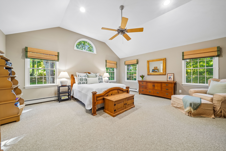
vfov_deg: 90.0
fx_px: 75
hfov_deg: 112.6
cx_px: 113
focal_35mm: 12
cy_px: 76
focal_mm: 12
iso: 100
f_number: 11
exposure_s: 1
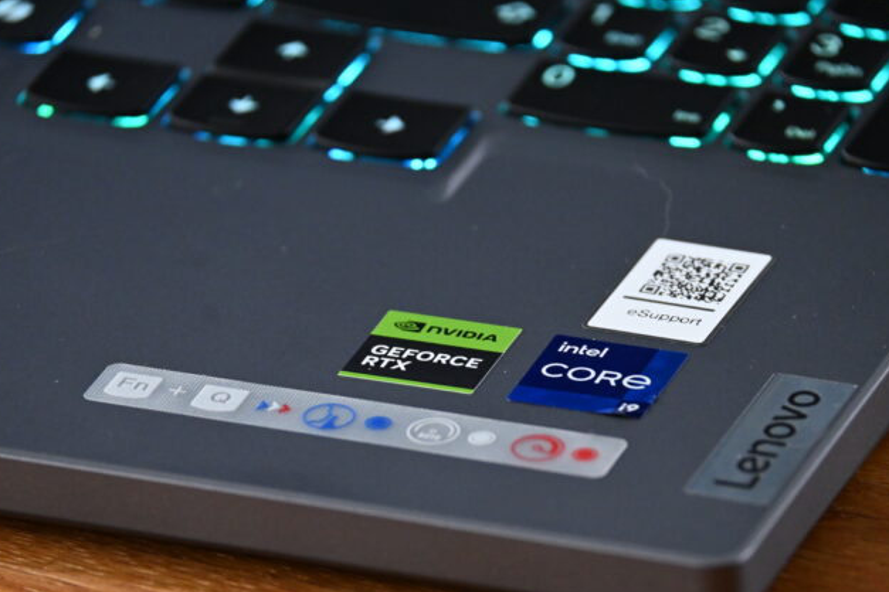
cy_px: 360
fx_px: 11334
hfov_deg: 4.5
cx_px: 501
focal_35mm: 459
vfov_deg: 3.0
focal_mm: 250
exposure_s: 1/160
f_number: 6.3
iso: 3200
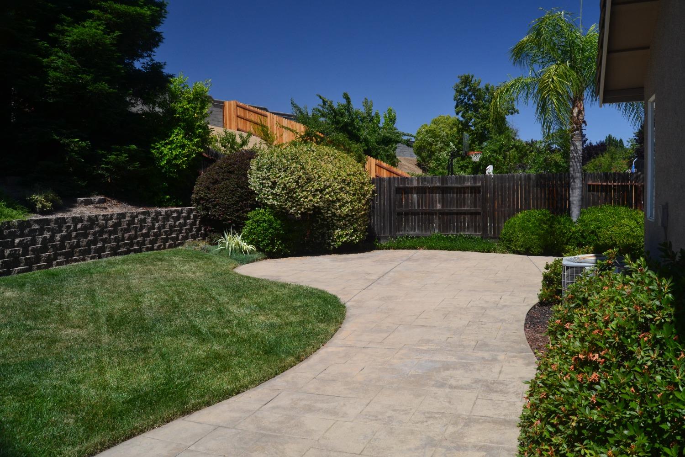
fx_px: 514
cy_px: 228
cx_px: 342
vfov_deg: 47.9
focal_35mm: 27
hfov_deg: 67.4
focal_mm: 18
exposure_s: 1/320
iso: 400
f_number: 10
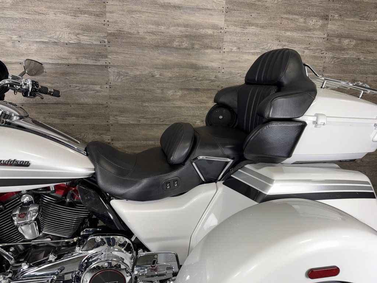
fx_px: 261
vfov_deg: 56.8
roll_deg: -1.9
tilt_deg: -11.3
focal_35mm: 24
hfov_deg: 71.6
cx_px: 188
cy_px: 142
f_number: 1.78
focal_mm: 6.76
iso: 80
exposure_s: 1/22
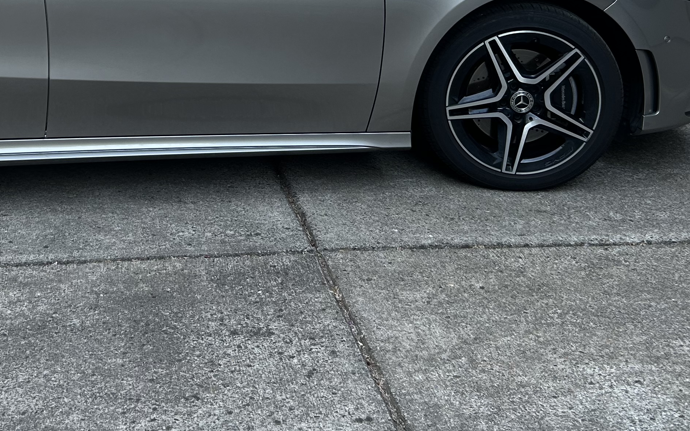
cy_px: -22
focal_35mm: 59
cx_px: 122
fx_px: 1110
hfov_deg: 33.4
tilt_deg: -9.8
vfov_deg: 21.1
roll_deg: -2.2
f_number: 1.5
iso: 50
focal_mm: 5.7
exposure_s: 1/1412
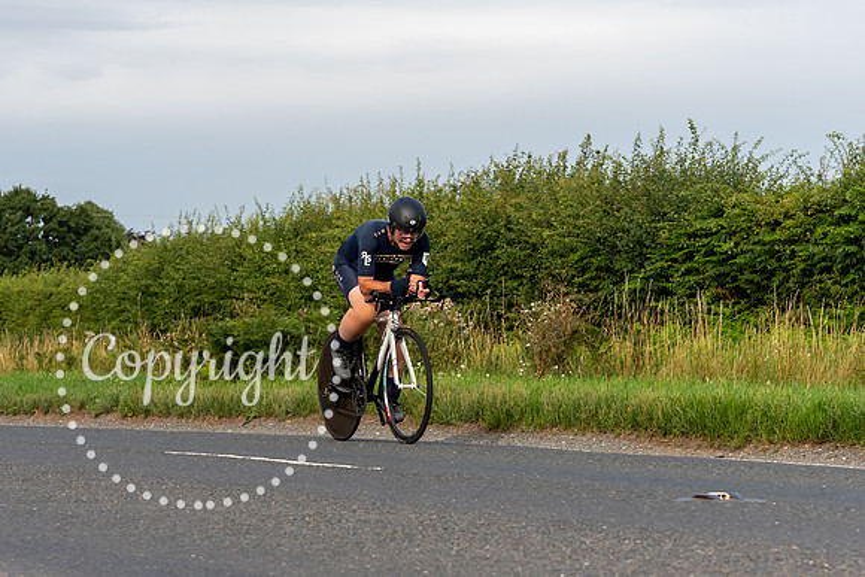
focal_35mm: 122
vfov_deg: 11.3
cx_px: 382
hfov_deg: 16.8
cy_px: 315
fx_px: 2928
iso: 250
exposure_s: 1/640
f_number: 5.6
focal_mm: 74
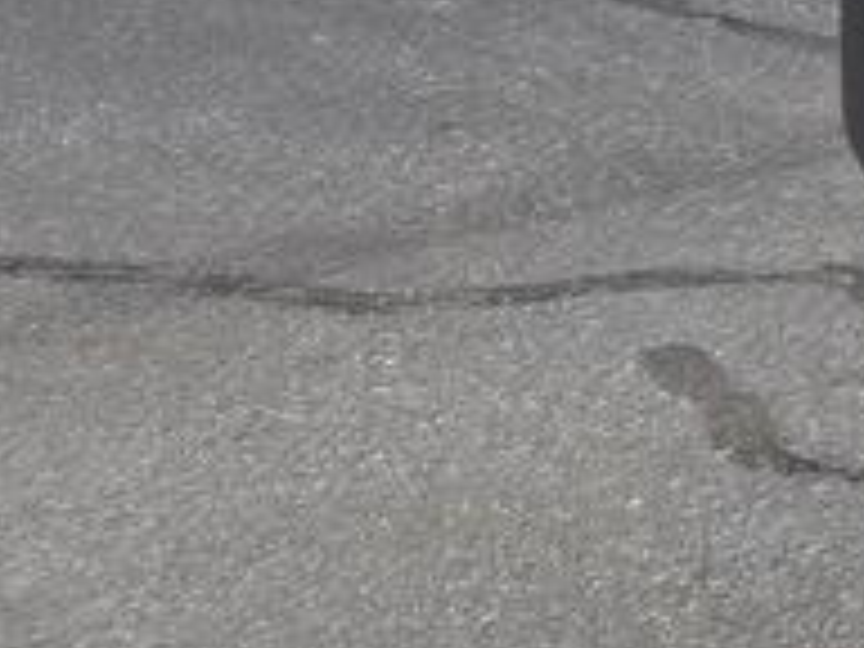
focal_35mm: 153
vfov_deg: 9.4
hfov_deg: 9.7
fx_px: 3819
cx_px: 2660
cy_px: -360
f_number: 1.8
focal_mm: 5.4
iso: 25
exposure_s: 1/937
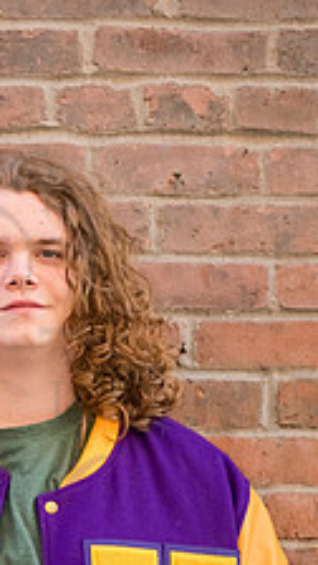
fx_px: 3148
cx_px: -15
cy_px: 492
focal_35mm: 210
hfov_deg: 5.8
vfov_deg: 10.2
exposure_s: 1/400
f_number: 4.5
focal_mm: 100
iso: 640
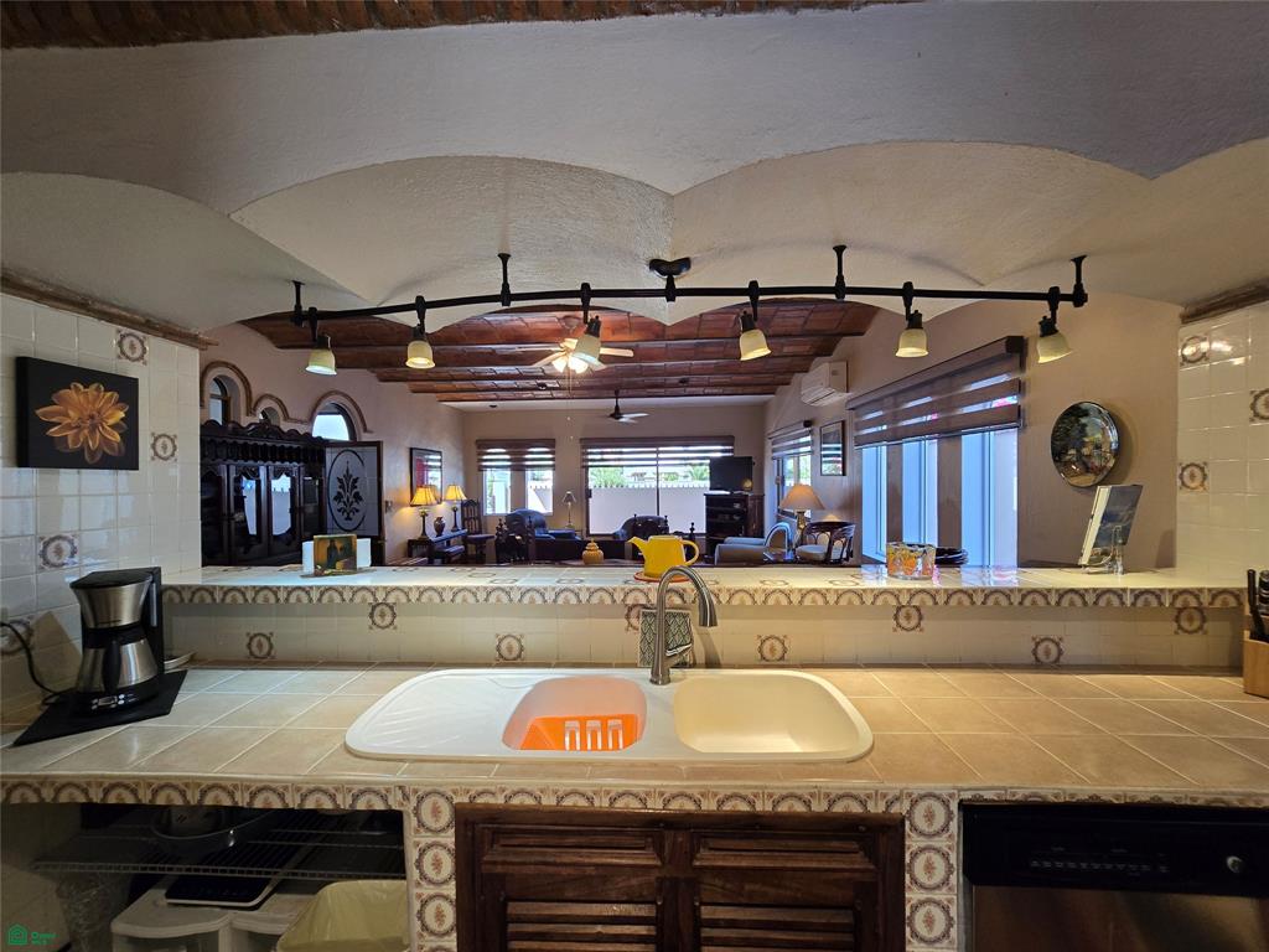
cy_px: 476
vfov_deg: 89.9
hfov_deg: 106.2
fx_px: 477
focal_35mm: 13
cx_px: 634
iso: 100
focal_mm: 2.2
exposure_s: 1/60
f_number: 2.2
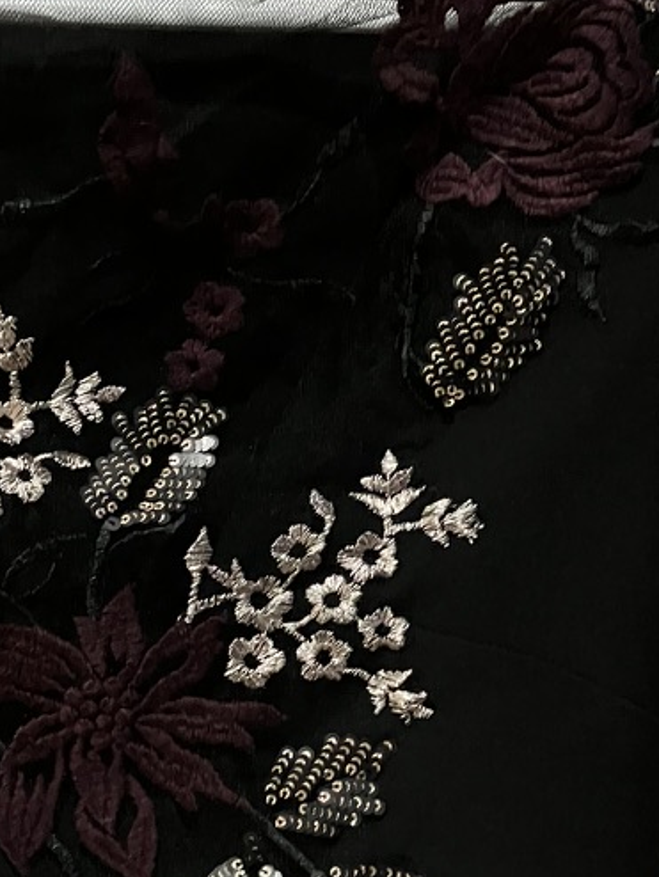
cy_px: 525
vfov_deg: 33.1
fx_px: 1471
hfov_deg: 24.9
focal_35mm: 58
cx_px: 156
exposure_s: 1/15
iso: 2000
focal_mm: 3.99
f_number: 1.8
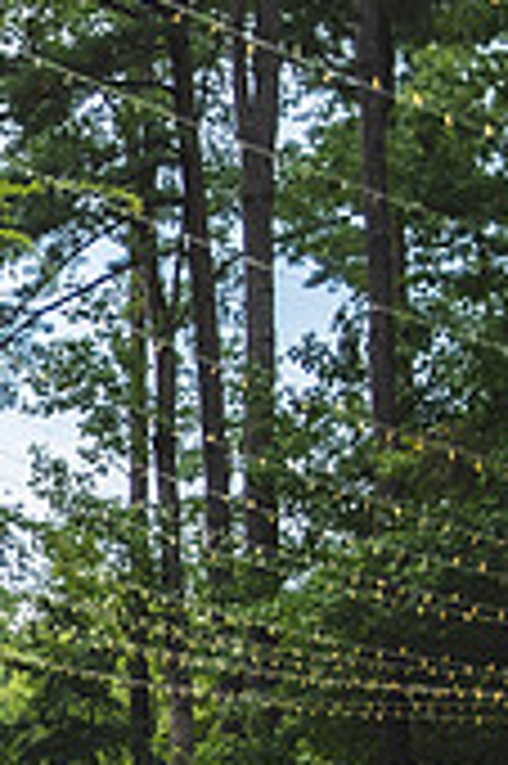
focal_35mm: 119
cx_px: -782
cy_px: 578
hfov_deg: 9.9
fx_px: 2524
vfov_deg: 17.1
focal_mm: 34
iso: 100
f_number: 2.8
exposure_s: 1/160
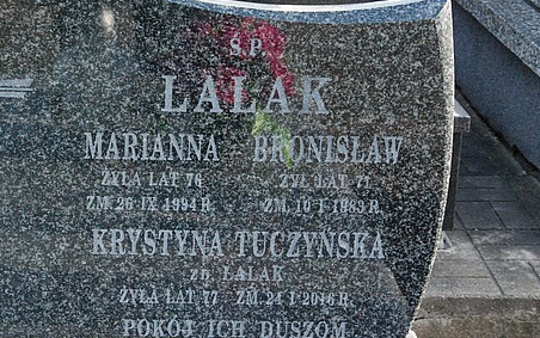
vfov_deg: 12.6
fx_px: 1531
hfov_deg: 19.9
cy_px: 170
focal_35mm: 104
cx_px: 168
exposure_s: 1/320
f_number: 9
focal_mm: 48
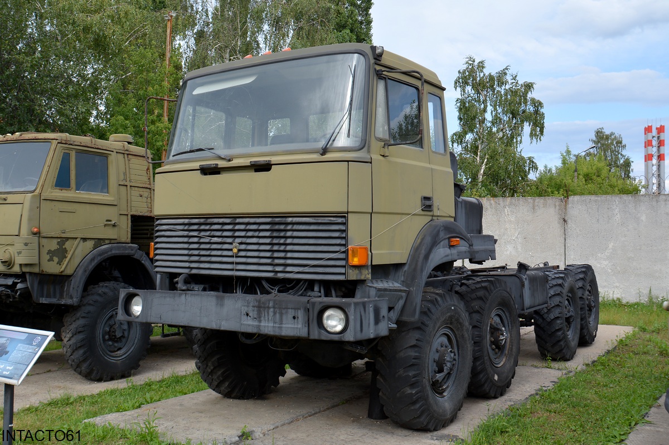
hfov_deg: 57.2
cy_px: 222
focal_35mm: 33
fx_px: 613
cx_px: 334
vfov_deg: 39.9
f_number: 8
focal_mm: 22
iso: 160
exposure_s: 1/250
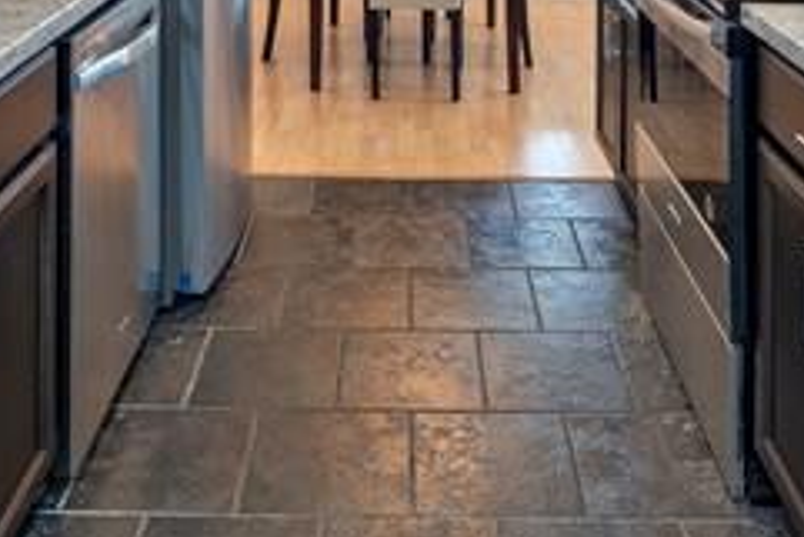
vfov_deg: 25.3
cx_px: 400
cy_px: -183
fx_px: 1006
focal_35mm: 45
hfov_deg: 43.6
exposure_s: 1/320
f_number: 8
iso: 200
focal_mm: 16
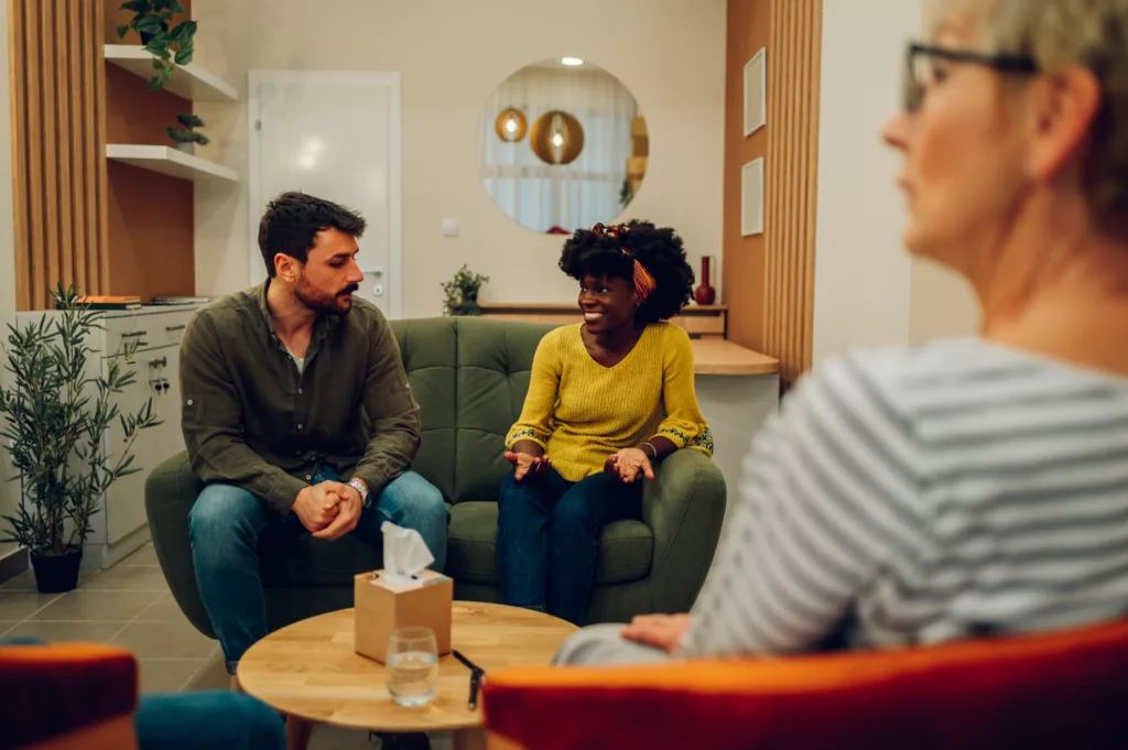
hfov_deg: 54.5
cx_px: 564
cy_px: 375
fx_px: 1096
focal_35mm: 35
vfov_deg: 37.8
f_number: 1.8
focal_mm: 35
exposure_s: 1/200
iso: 320
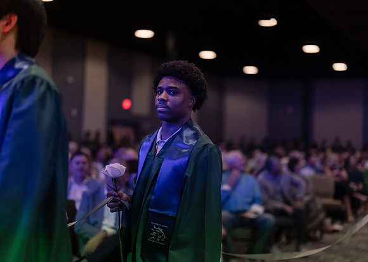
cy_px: 131
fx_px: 555
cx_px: 184
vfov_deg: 26.6
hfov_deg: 36.7
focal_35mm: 53
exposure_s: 1/500
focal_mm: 50
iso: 1250
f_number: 1.2
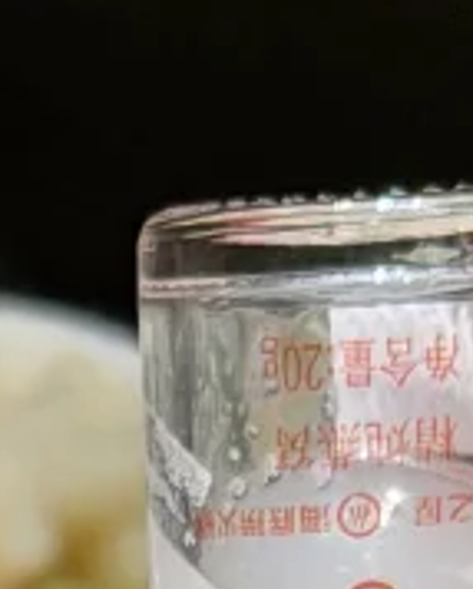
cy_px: 1979
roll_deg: -2.6
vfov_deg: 4.8
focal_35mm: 378
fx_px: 6598
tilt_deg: -40.9
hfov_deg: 4.1
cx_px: -278
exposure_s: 1/139
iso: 50
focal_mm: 6.76
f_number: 1.78
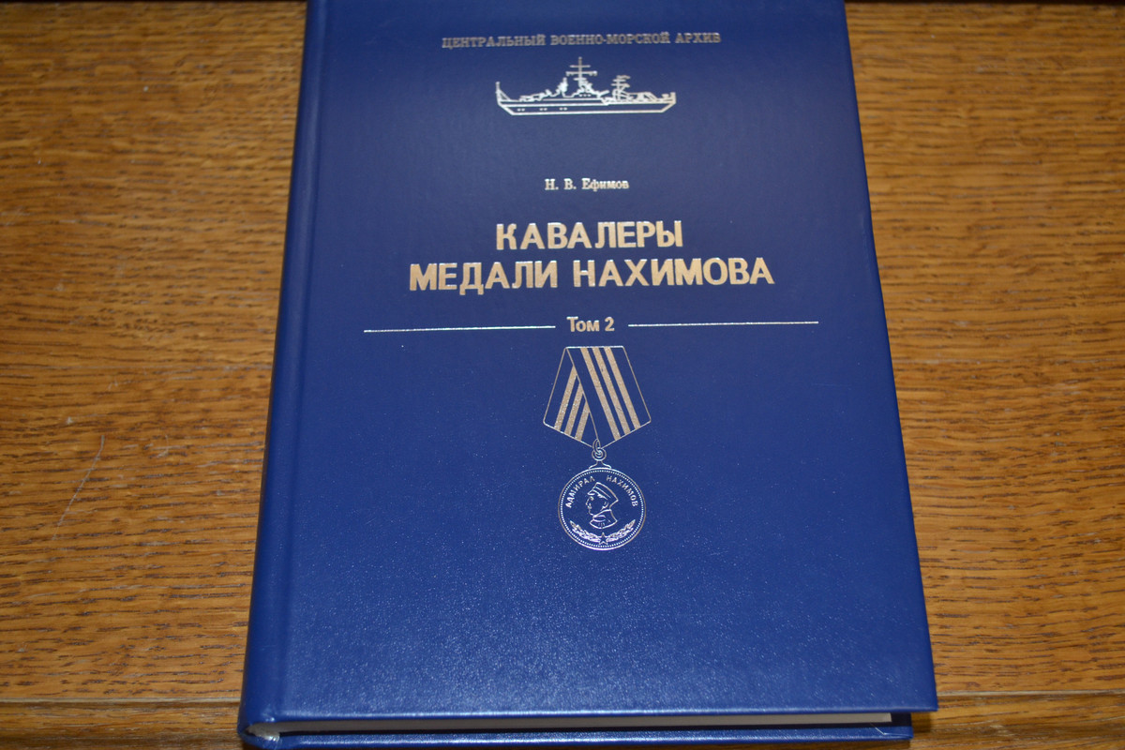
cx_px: 562
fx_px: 1500
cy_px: 375
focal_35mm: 48
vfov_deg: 28.1
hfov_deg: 41.1
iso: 500
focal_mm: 32
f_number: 4.8
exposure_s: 1/30
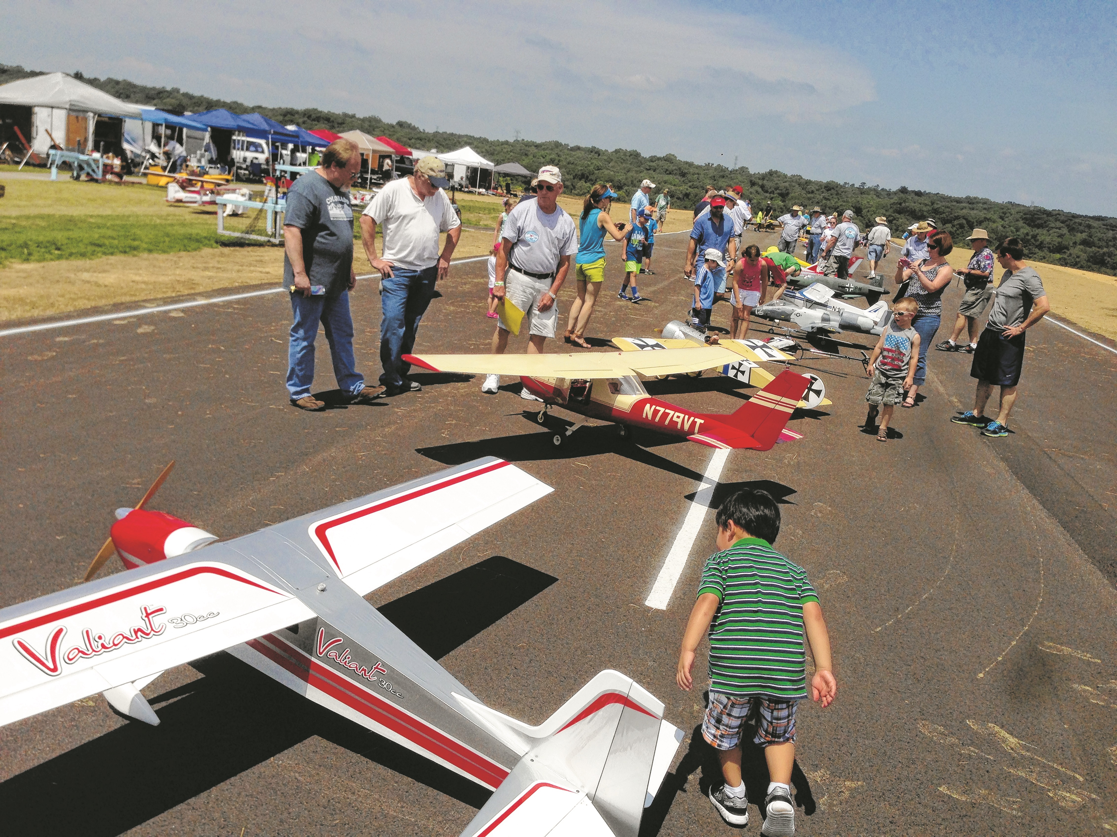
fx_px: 1065
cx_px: 558
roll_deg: -7.7
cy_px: 418
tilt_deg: -10.9
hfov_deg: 55.4
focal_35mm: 33
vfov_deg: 42.9
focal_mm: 4.12
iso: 50
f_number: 2.4
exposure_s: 1/3012
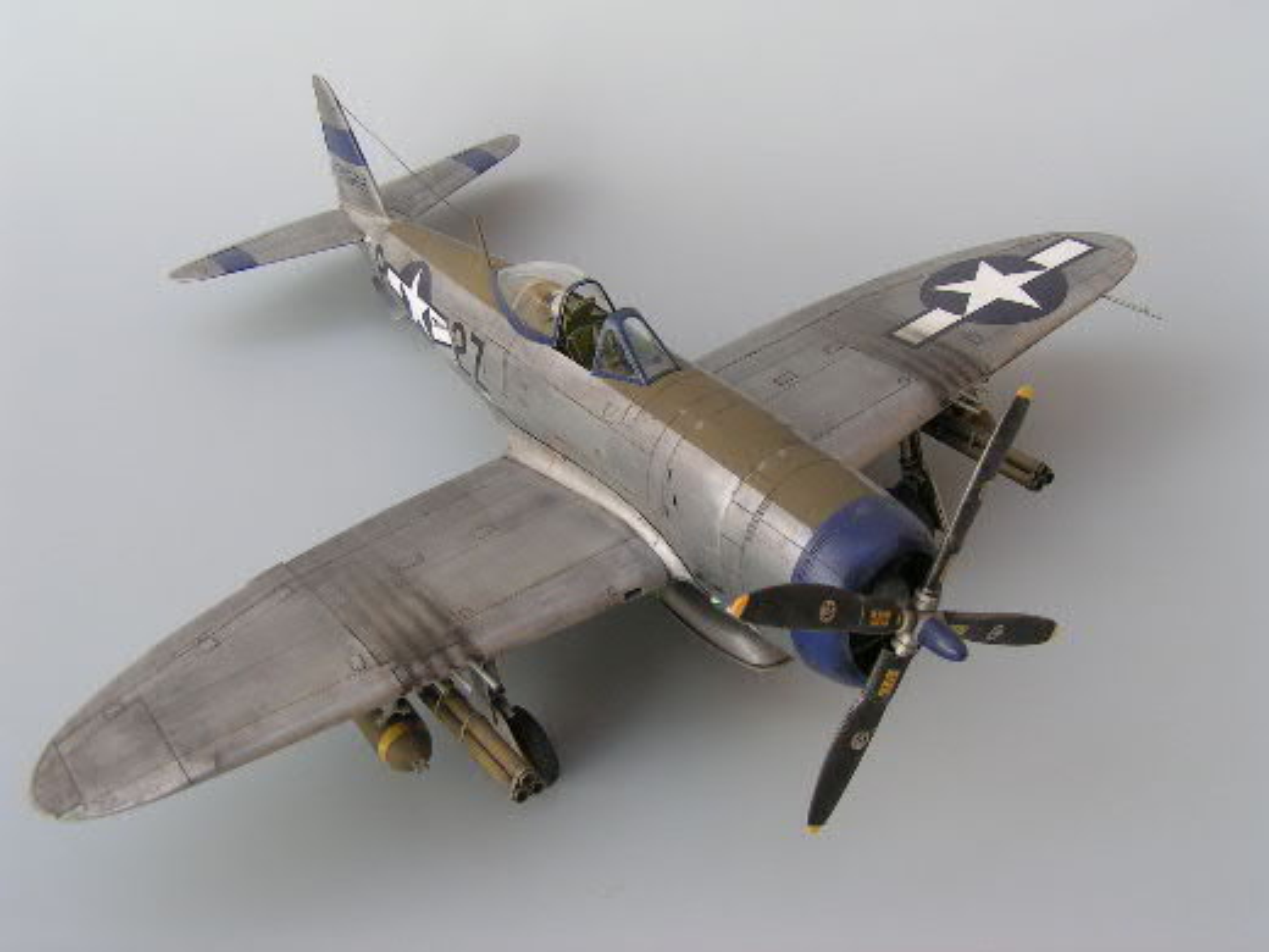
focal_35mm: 38
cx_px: 634
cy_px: 476
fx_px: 1393
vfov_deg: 37.7
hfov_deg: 49.0
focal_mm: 5.8
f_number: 5
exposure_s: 1/160
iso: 50
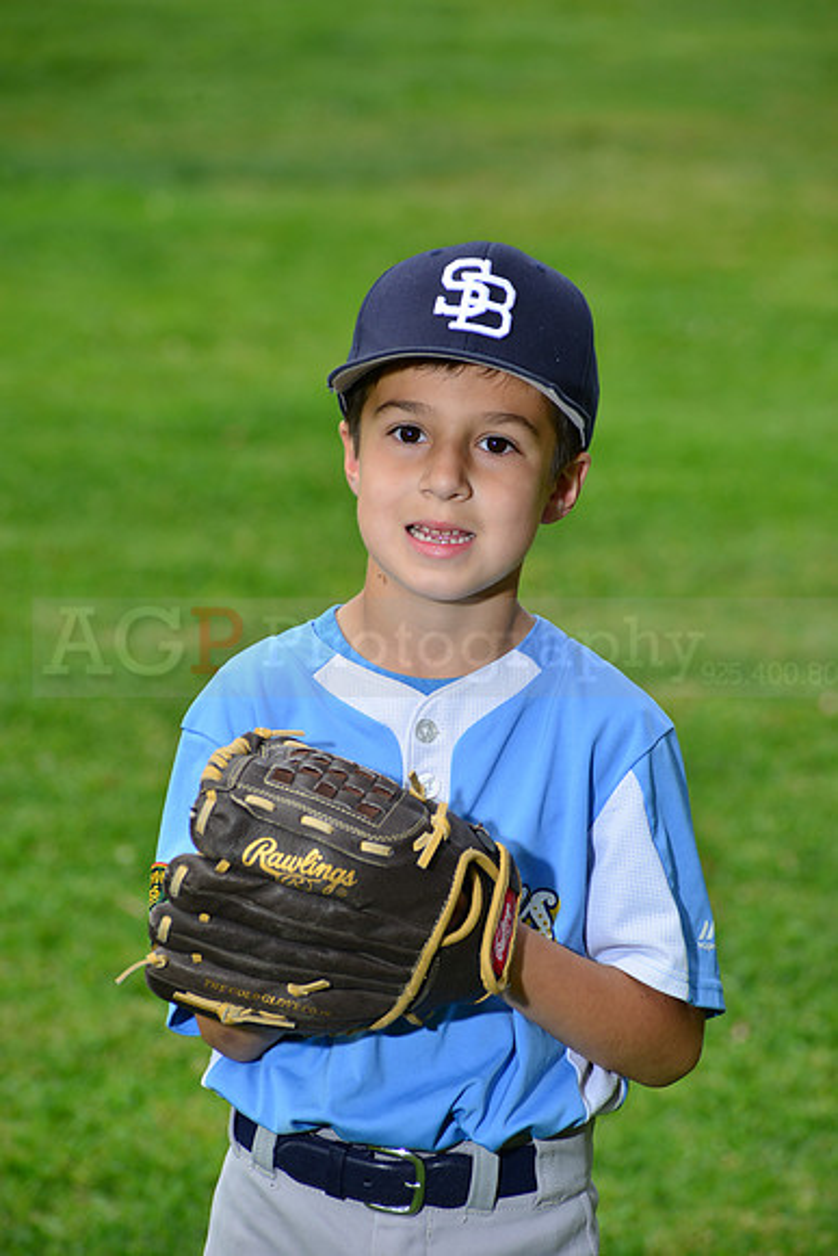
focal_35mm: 200
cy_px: 628
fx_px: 6979
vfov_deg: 10.3
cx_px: 419
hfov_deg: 6.9
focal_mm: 200
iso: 160
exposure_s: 1/200
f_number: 10
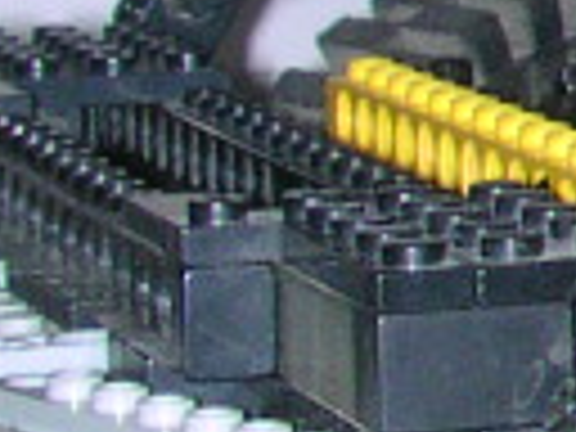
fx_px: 4909
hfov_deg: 6.0
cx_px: 1971
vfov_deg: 5.0
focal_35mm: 295
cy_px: 180
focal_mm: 5.6
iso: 100
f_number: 4.5
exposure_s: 1/60
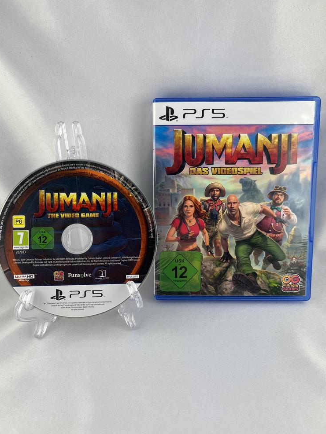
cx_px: 163
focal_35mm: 27
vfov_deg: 65.3
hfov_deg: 51.4
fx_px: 339
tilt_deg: -30.6
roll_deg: +0.4
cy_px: 217
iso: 50
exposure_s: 1/373
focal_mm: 5.1
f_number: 1.6
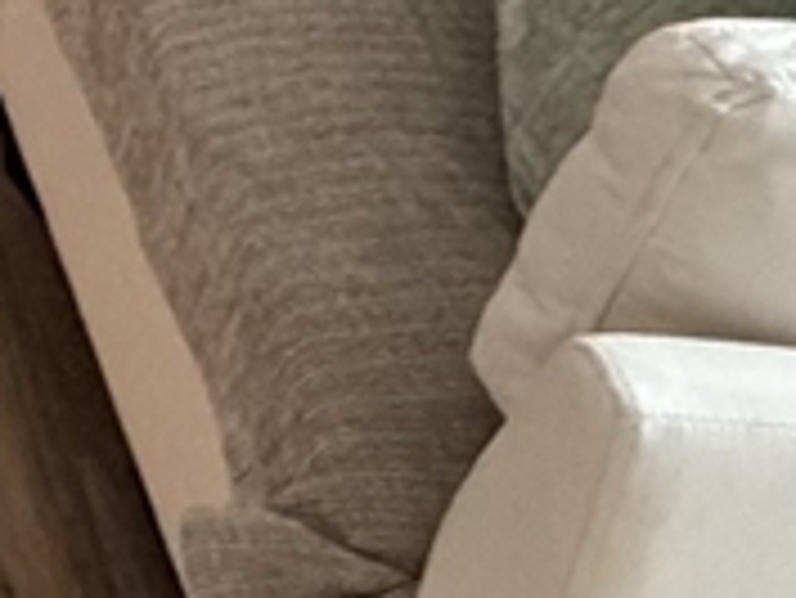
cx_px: -841
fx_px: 1864
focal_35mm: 81
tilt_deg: -16.5
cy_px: -841
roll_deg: +0.8
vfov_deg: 13.4
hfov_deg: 17.0
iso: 640
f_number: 2.2
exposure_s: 1/60
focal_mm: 2.22
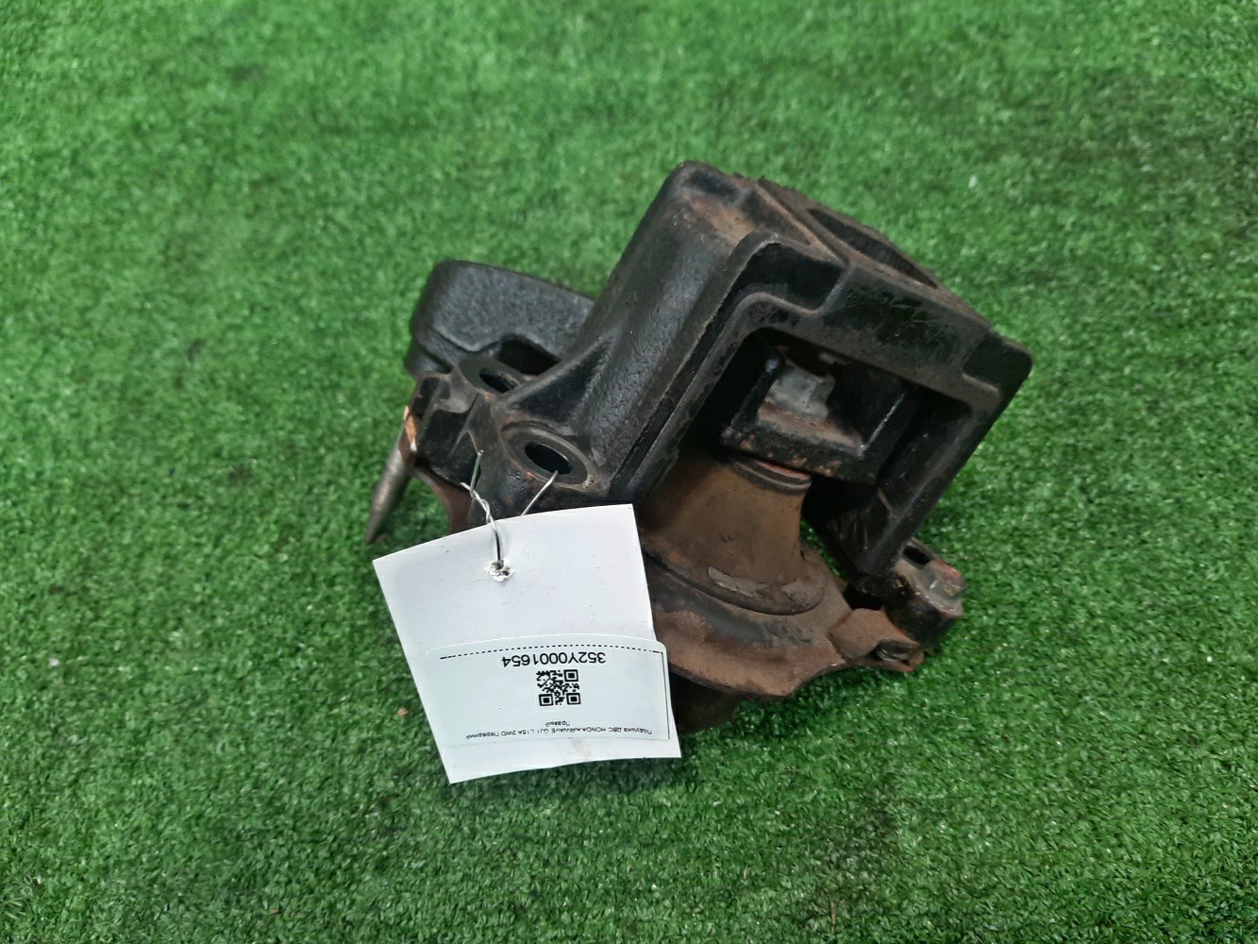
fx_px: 981
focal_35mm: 27
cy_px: 504
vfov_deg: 51.3
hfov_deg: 65.3
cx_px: 633
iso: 323
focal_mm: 4.6
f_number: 2
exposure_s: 1/50
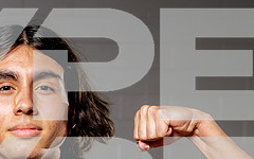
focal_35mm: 128
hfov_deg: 16.1
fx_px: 886
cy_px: 193
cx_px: 16
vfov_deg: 10.1
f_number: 6.3
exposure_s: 1/250
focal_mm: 52
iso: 320
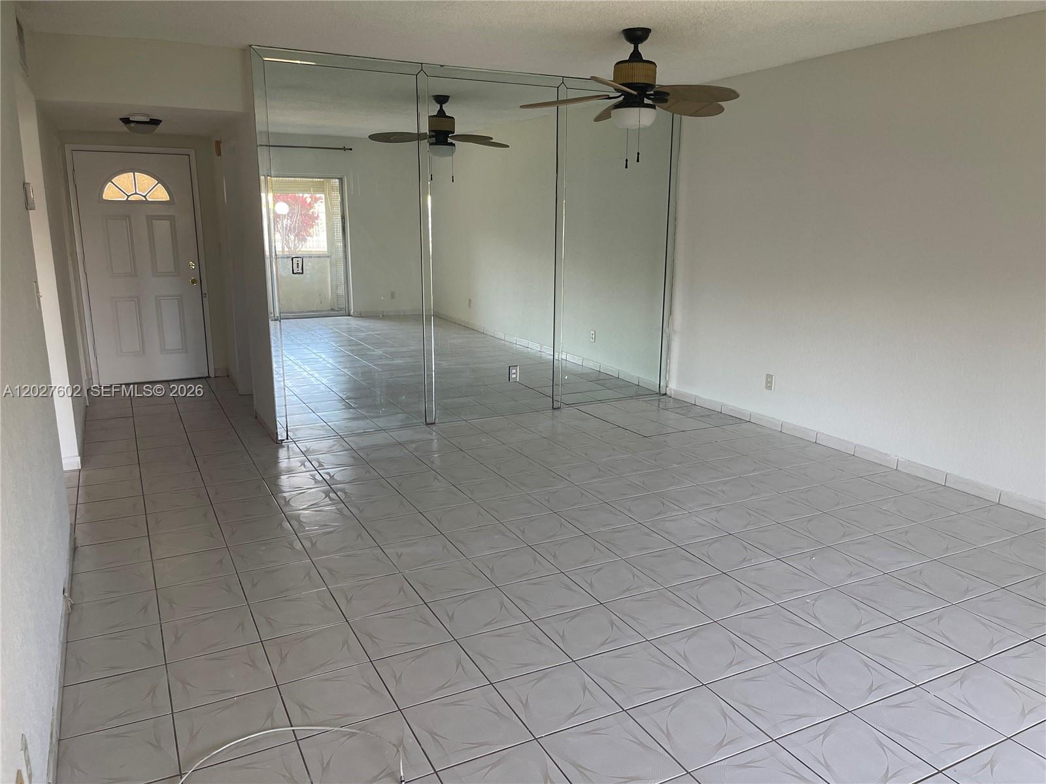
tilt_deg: -13.4
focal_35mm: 26
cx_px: 523
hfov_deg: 67.3
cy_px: 392
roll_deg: -0.1
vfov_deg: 53.1
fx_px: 786
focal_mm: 5.1
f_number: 1.6
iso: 125
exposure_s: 1/106
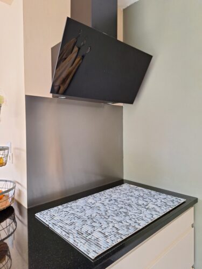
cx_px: 101
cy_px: 134
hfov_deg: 58.9
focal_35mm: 23
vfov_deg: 73.9
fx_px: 179
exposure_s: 1/50
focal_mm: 5.54
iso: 125
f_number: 1.8
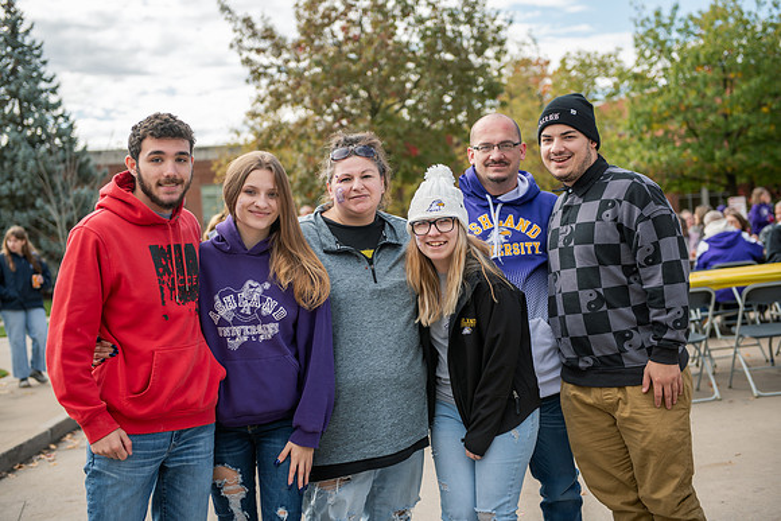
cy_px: 260
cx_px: 390
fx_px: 1193
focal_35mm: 55
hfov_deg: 36.2
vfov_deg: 24.6
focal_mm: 55
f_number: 3.2
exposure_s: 1/320
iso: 64
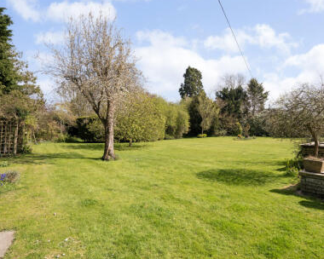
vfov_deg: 68.1
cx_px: 175
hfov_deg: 80.2
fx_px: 192
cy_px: 130
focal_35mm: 20
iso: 320
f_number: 8
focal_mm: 17
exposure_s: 1/500
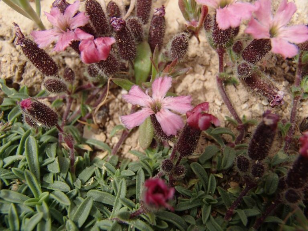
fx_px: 329
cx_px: 154
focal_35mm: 37
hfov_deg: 50.1
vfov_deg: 38.7
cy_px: 116
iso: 100
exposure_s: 1/1000
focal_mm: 6.64
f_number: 4.7
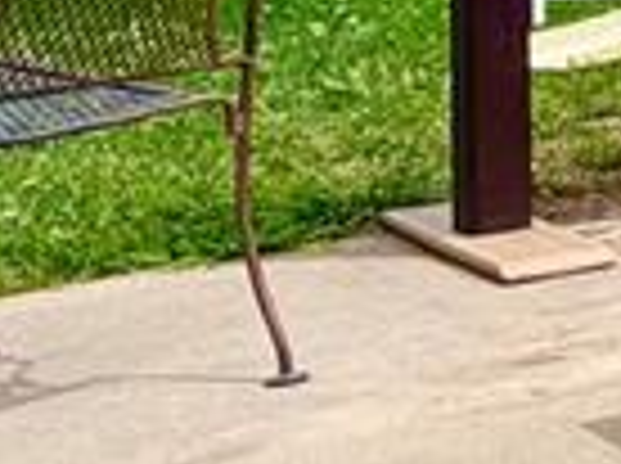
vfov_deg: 13.6
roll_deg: +0.2
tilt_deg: -3.3
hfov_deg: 10.1
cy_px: -144
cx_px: 2079
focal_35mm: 104
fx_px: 1862
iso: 25
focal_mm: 2.22
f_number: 2.2
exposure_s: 1/770
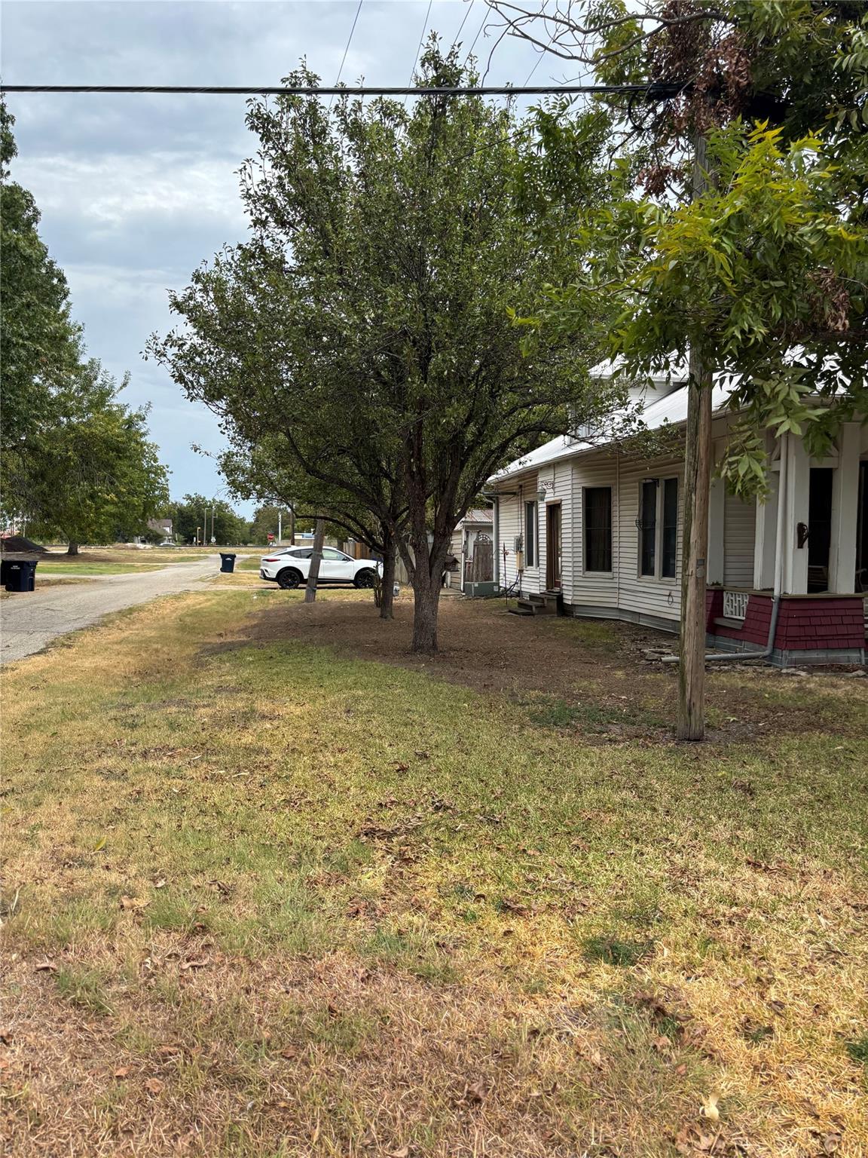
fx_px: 869
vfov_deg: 67.3
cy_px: 579
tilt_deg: -1.7
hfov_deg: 53.1
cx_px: 434
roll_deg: -1.6
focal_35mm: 26
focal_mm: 5.96
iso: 50
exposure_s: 1/1783
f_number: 1.6
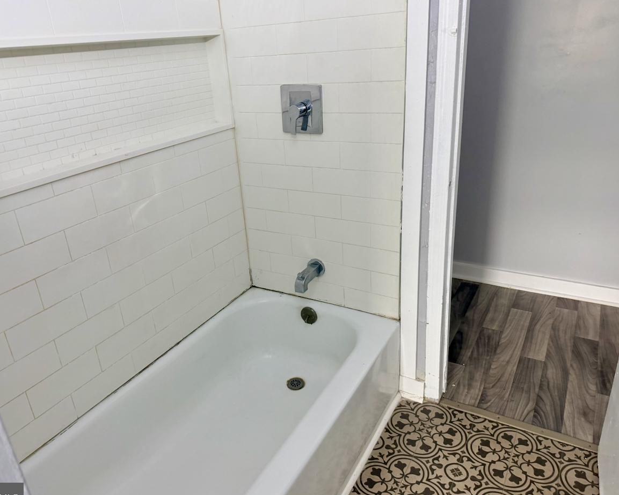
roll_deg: +4.2
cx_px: 283
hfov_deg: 65.9
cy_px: 253
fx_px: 476
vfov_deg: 54.9
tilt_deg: -22.7
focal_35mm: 26
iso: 200
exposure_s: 1/89
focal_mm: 6.76
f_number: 1.78
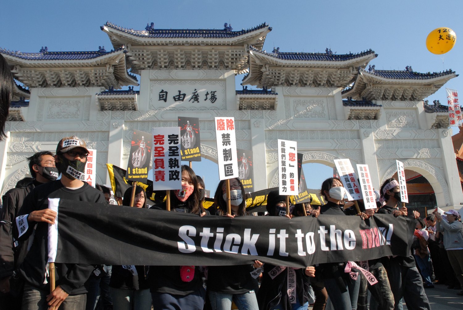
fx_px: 348
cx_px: 232
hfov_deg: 67.3
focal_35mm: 27
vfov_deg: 48.0
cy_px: 155
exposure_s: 1/350
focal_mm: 18
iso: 400
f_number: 10
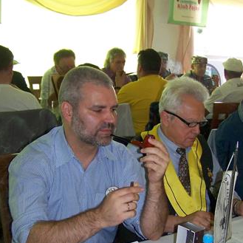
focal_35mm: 58
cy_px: 174
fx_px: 461
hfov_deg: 29.4
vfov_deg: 29.2
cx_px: 151
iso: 200
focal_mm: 5.85
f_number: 2.8
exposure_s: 1/30
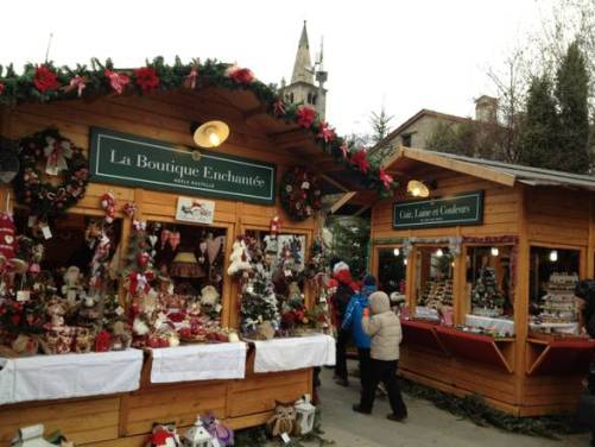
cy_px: 224
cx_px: 298
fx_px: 602
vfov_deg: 40.7
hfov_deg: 52.6
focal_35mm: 35
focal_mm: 4.28
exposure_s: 1/206
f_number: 2.4
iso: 50
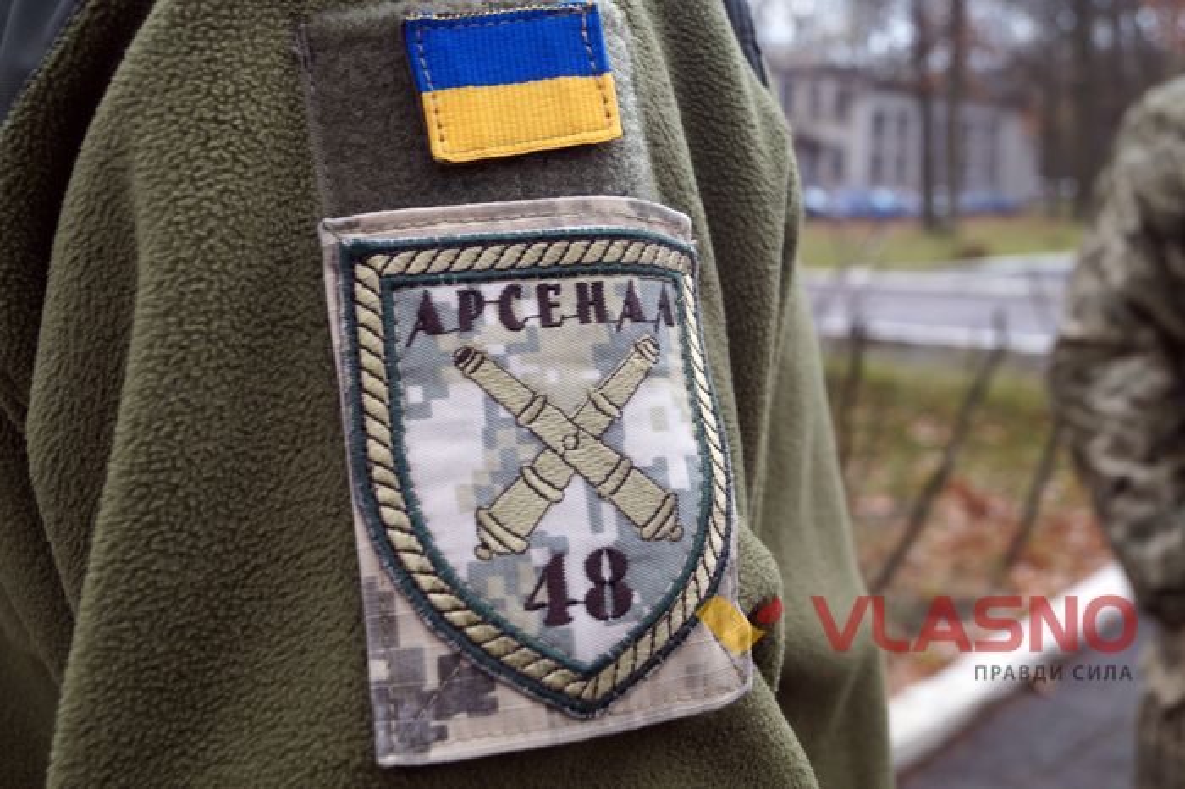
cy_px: 394
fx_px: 1382
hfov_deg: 46.4
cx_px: 592
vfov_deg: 31.9
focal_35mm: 42
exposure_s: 1/60
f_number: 6.3
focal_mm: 28
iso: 320
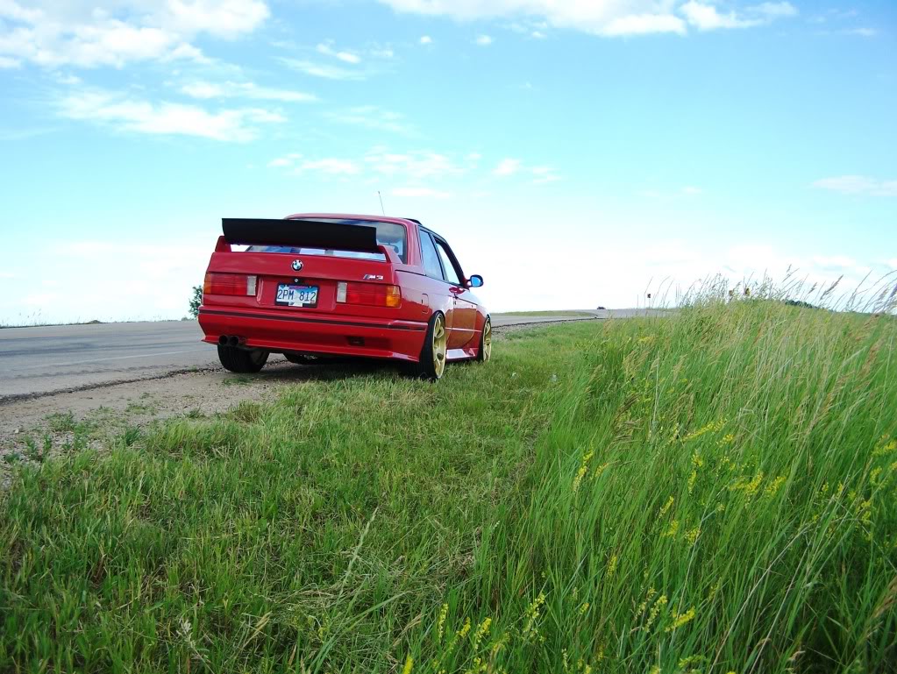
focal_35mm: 38
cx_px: 448
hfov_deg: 48.9
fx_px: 985
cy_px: 337
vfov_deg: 37.8
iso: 80
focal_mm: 6.3
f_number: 2.8
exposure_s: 1/500
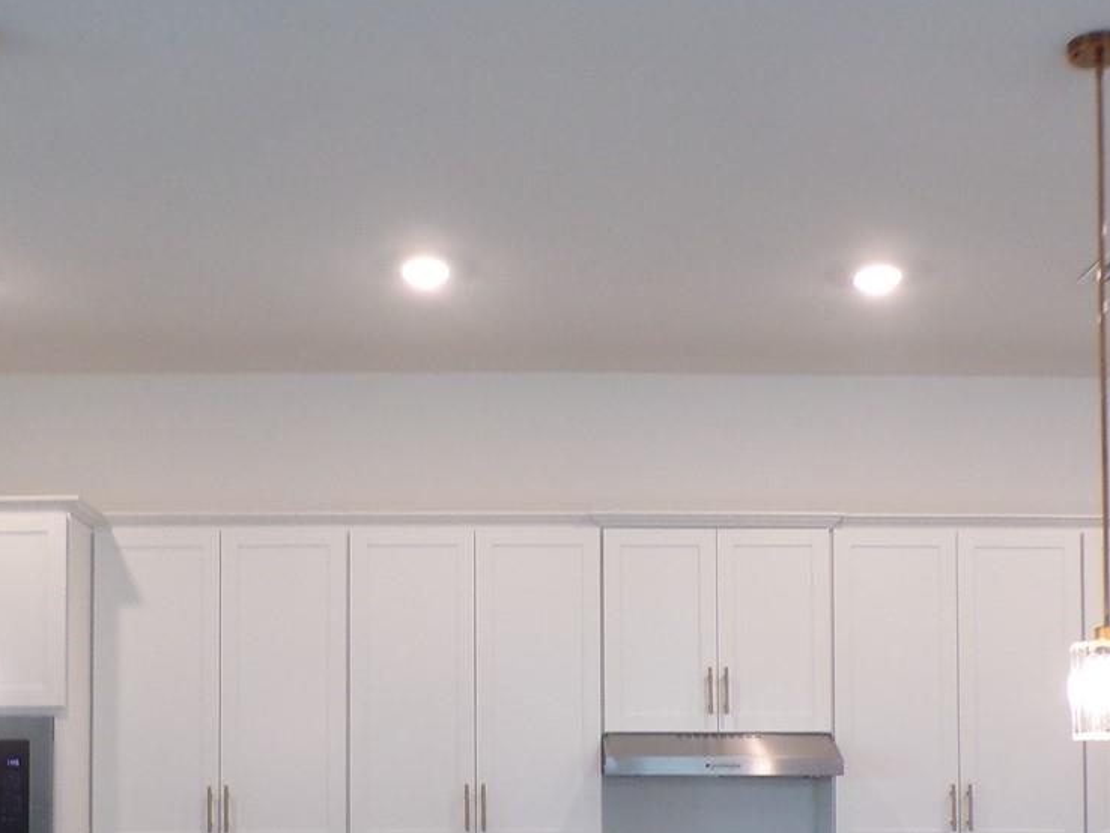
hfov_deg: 36.8
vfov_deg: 27.5
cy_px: 669
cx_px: 547
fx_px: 1668
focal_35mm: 52
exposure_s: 1/34
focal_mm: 4.3
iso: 188
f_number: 3
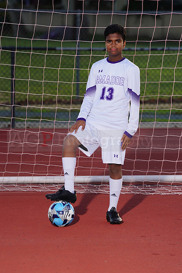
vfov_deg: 8.6
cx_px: 91
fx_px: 1804
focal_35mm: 238
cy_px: 136
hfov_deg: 5.8
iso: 320
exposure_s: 1/250
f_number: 5.6
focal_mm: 238
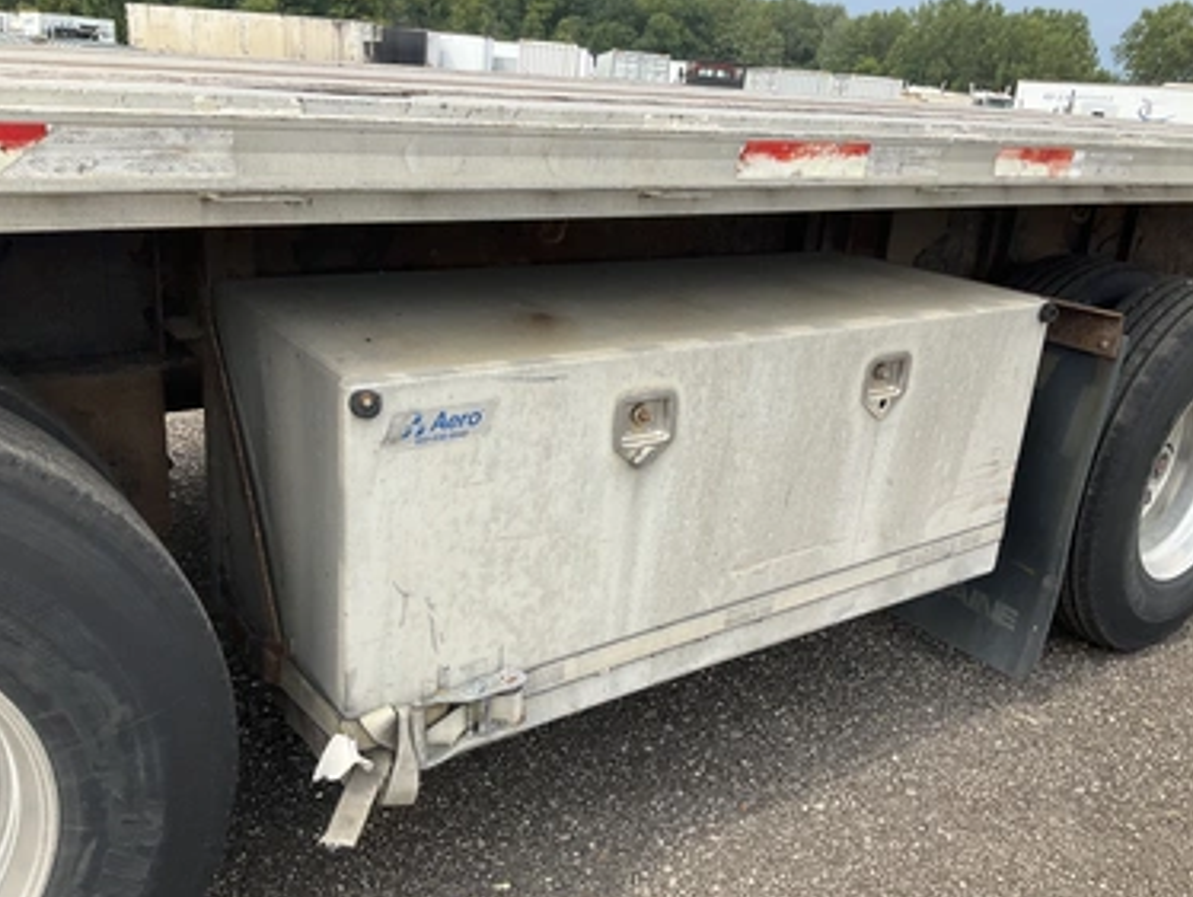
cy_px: 447
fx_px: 1069
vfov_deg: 45.5
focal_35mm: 31
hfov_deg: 58.3
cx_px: 606
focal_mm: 3
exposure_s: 1/912
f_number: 1.8
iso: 25
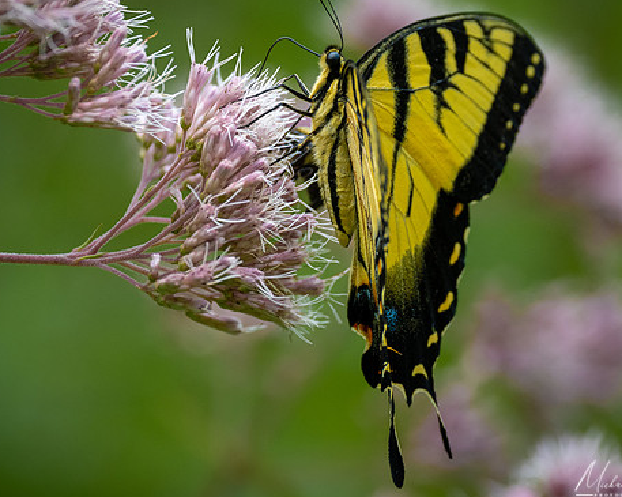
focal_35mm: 520
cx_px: 374
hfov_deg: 3.7
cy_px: 203
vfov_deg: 3.0
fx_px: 9566
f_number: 8
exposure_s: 1/640
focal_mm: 250
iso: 800
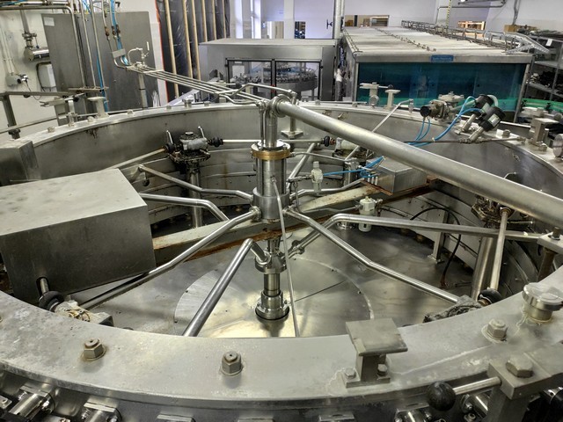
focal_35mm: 26
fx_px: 423
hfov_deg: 67.3
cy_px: 211
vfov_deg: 53.1
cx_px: 282
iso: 1245
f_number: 1.75
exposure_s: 1/50
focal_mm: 4.77
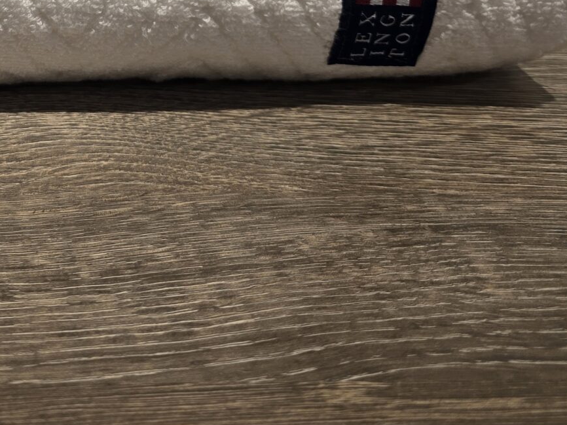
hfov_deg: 26.6
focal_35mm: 68
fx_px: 1114
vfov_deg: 19.3
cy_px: -187
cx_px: -32
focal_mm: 6.3
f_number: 1.7
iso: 25
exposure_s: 1/120
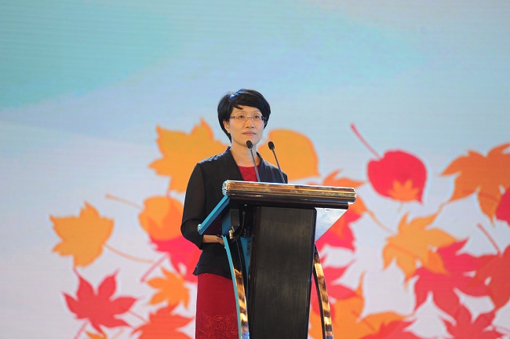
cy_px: 170
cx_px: 255
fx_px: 2830
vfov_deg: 6.9
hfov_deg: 10.3
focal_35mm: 200
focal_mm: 200
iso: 1000
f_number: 4
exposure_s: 1/160
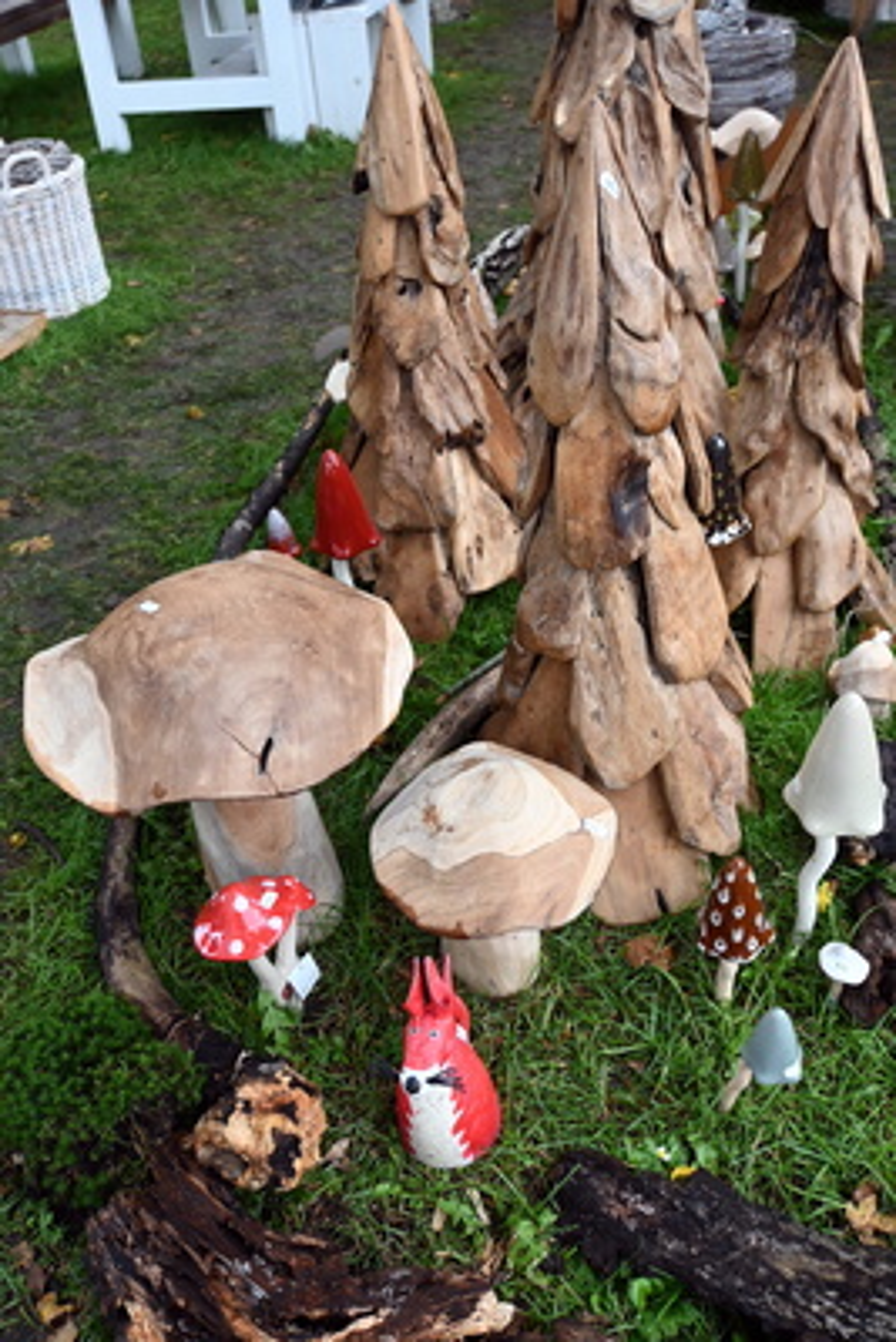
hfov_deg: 41.7
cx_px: 448
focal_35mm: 32
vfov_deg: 59.5
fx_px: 1175
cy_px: 671
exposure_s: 1/125
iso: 640
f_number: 4
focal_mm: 21
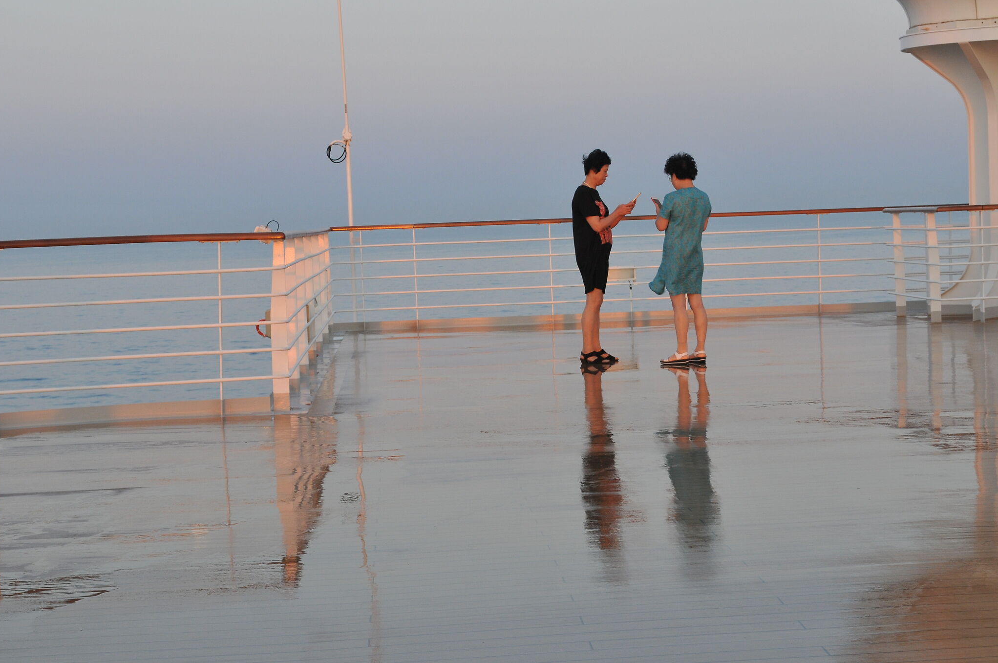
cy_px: 306
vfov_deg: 18.4
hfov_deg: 27.4
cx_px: 551
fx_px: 2049
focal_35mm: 74
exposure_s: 1/200
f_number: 8
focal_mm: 42
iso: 400
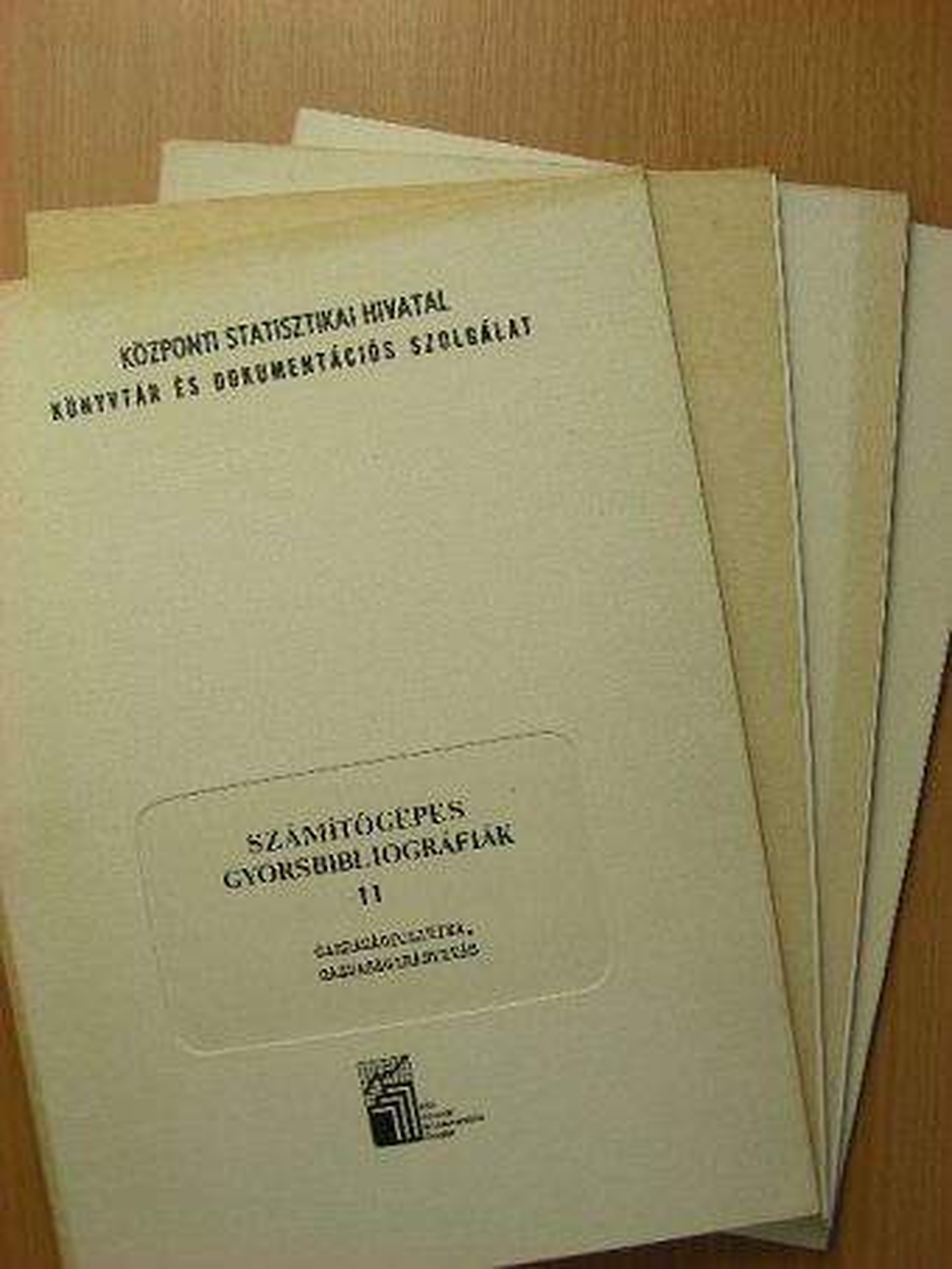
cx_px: 476
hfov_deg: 32.9
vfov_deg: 42.9
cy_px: 634
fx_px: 1613
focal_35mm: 44
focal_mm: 7.4
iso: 50
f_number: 3.5
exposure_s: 1/57
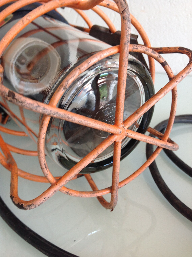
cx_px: 96
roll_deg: -3.5
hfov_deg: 40.6
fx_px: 260
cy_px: 128
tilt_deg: -30.2
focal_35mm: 35
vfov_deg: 52.7
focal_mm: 4.28
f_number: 2.4
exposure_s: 1/30
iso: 50
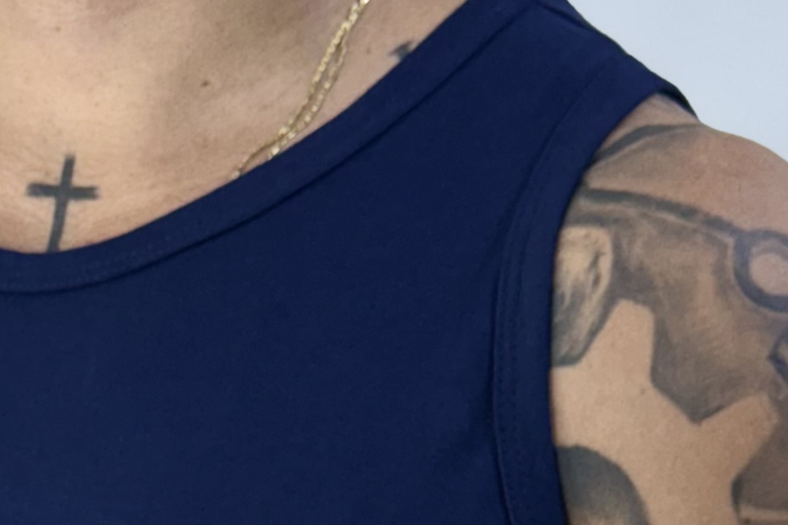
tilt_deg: -13.1
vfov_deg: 8.0
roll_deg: -0.9
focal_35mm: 162
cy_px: 1133
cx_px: 162
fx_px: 3545
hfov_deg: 12.6
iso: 160
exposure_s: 1/120
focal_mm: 6.76
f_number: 1.78
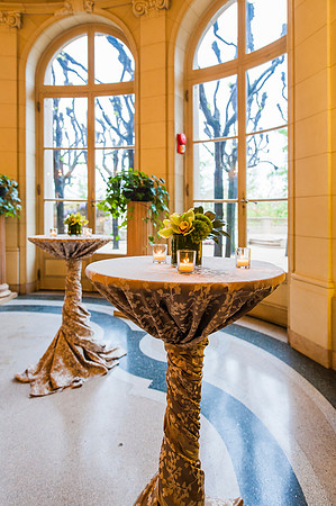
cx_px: 168
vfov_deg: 81.3
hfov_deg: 59.4
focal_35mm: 21
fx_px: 295
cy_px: 253
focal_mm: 21
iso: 800
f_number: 3.5
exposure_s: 1/160
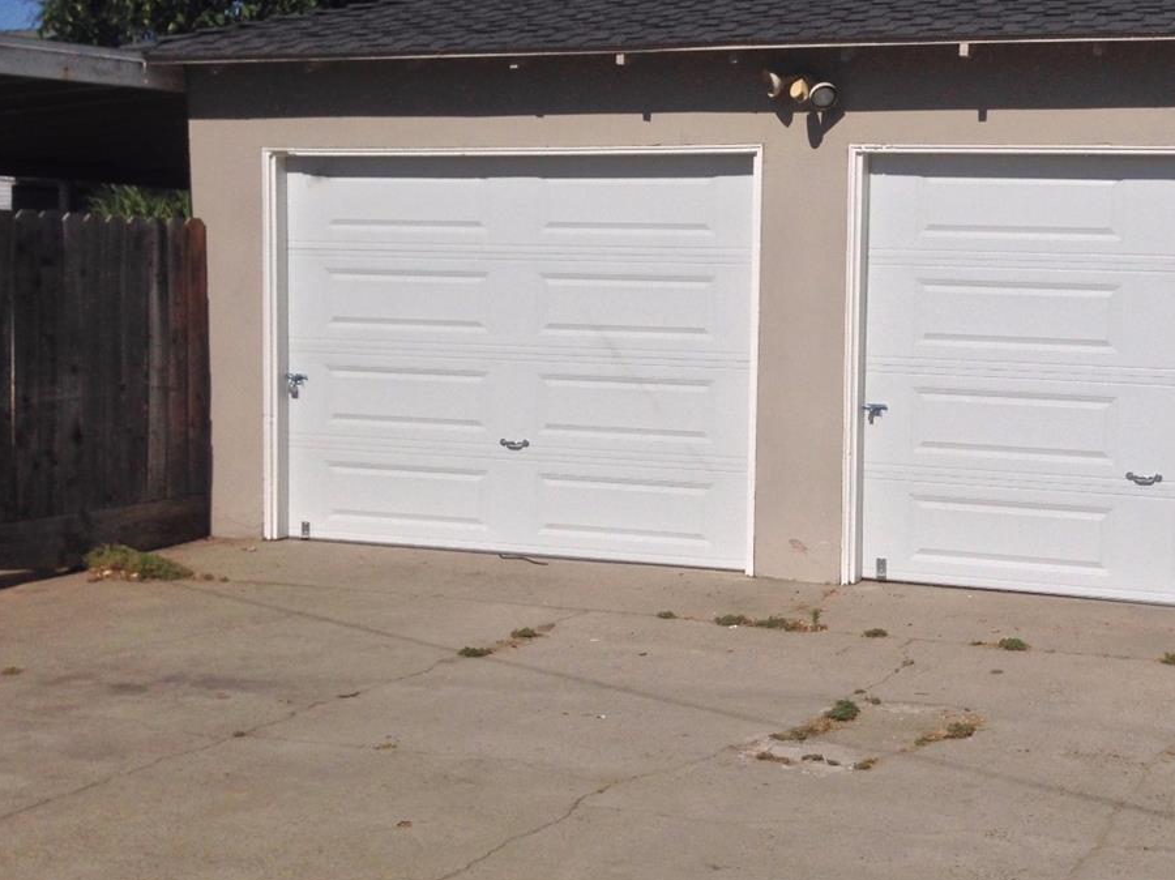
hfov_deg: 34.1
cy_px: 400
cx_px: 911
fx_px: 1866
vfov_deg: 26.5
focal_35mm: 55
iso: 50
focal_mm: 4.12
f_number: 2.4
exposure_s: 1/6024
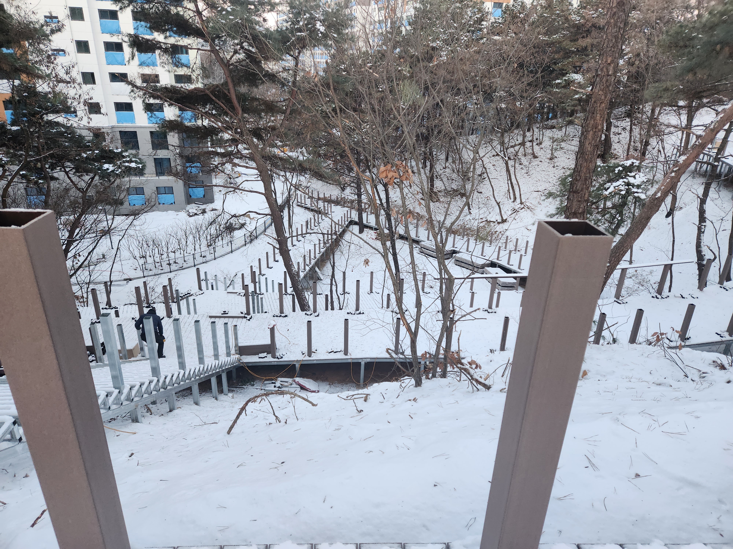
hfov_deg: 73.9
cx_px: 366
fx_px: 487
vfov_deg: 58.9
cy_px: 274
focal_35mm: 23
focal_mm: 5.4
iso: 200
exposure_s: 1/120
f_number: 1.8
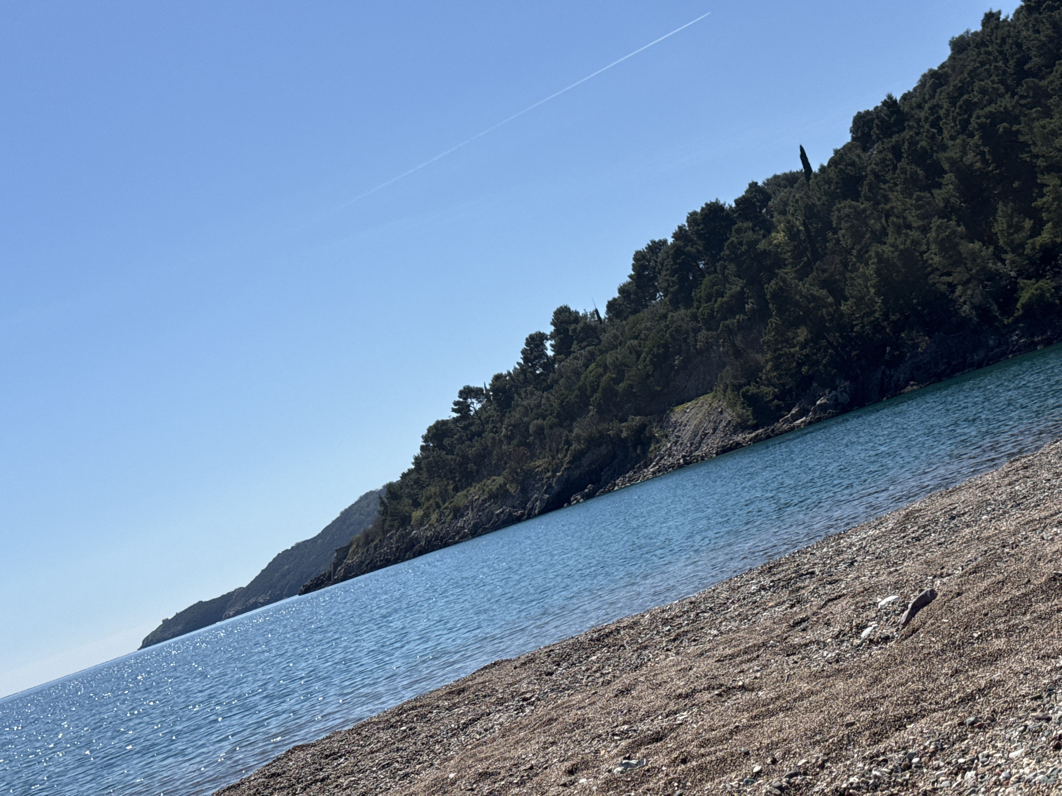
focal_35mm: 48
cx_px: 531
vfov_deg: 30.3
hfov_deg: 39.7
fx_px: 1473
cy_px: 398
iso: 64
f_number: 1.78
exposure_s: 1/9901
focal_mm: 6.76
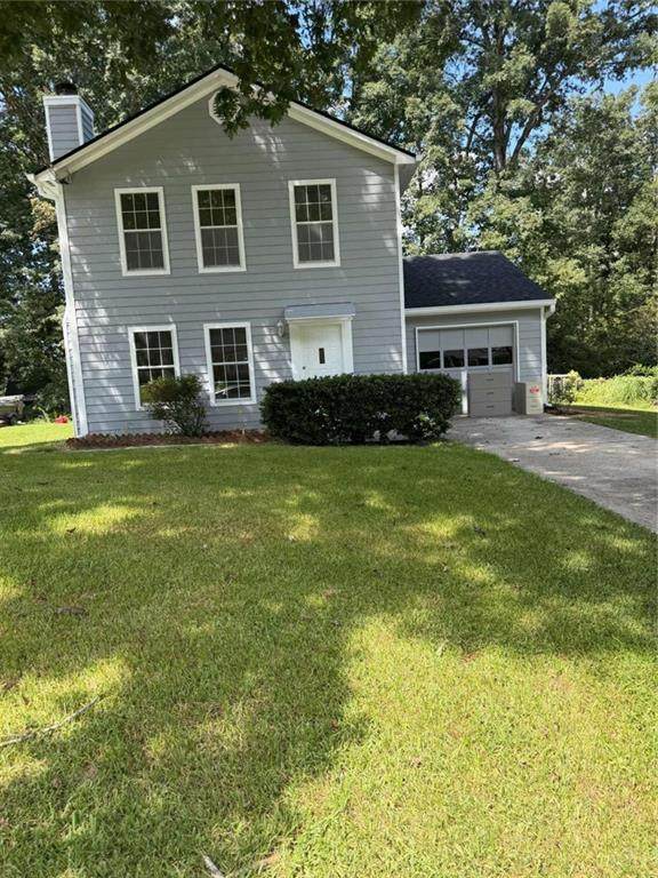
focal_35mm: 24
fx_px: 608
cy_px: 439
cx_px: 329
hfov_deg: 56.8
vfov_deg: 71.6
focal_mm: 6.76
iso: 100
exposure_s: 1/1250
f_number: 1.78
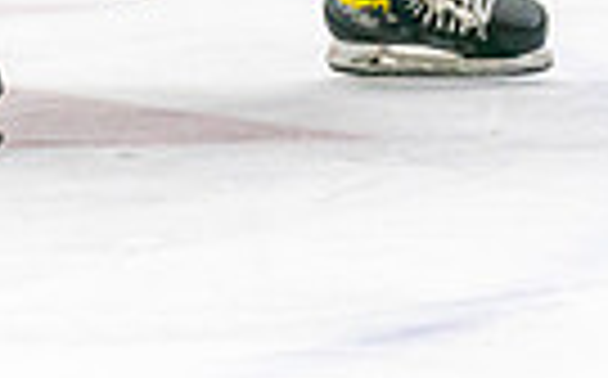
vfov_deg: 1.7
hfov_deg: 2.8
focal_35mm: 760
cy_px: -352
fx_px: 12577
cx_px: 424
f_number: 2.8
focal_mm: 164
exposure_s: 1/1250
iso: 3200
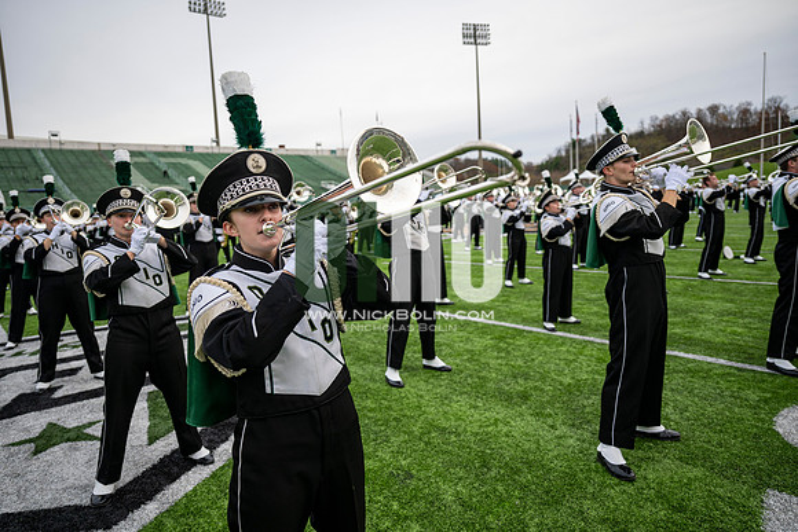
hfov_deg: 73.7
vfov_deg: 53.2
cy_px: 266
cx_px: 399
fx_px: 532
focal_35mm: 24
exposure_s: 1/500
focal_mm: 24
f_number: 2.8
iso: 200
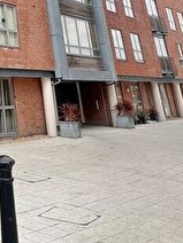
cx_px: -82
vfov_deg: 38.0
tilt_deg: +18.0
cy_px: -11
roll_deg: +0.4
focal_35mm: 43
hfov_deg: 26.0
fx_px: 303
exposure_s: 1/252
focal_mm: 1.57
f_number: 1.8
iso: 32
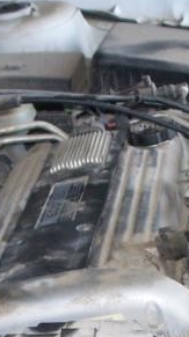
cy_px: 281
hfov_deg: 10.6
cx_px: 138
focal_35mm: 114
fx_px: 1019
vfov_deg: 18.6
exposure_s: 1/60
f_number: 3.9
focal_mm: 6.3
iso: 125
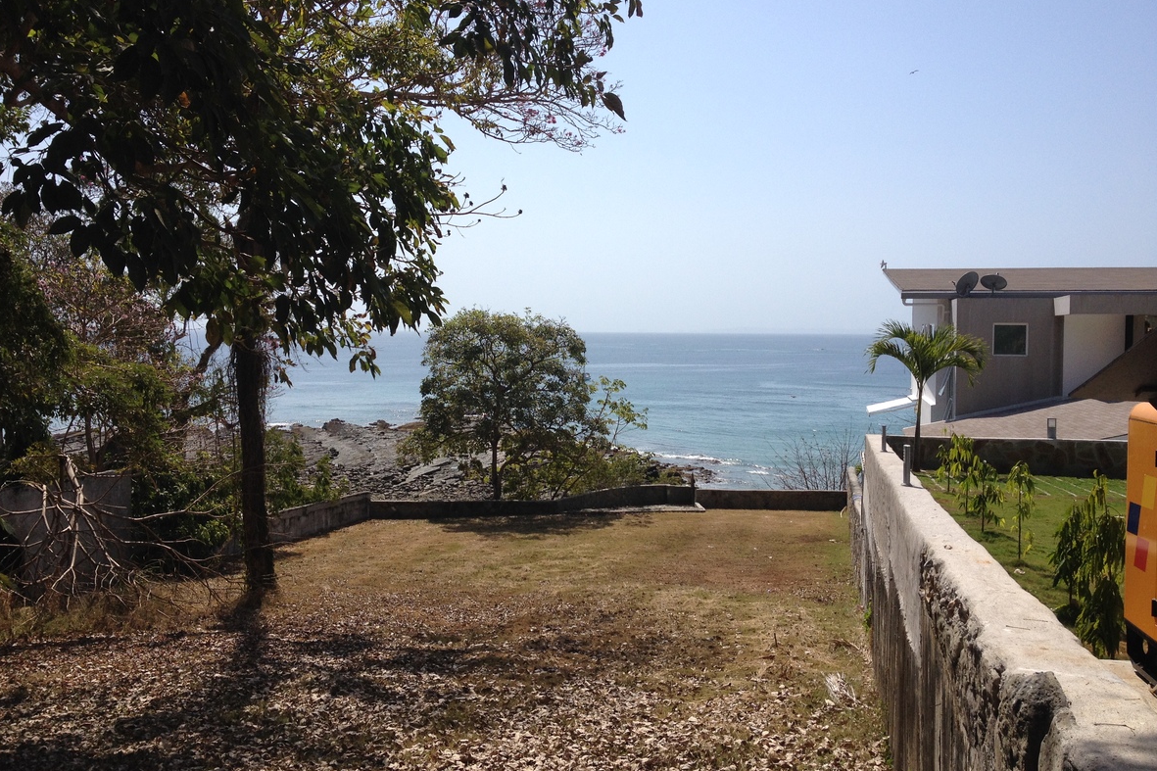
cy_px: 371
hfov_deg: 51.9
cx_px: 577
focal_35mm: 37
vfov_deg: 35.9
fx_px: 1189
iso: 50
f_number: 2.4
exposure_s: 1/2762
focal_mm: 4.28
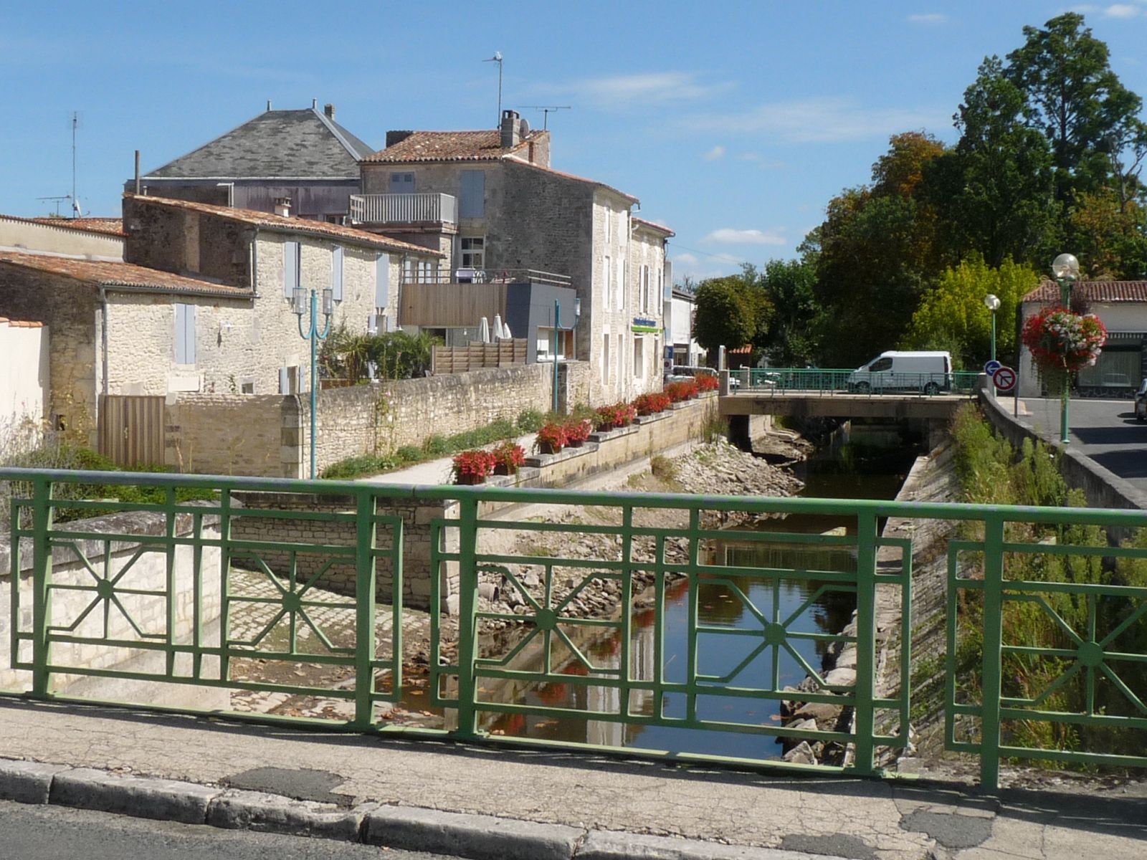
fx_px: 1723
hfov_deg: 36.8
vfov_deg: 28.0
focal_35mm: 52
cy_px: 430
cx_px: 574
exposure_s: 1/400
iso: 100
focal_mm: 5.4
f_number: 6.3
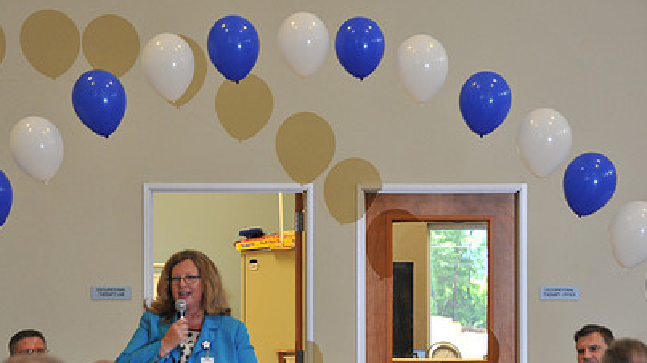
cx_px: 305
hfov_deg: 11.9
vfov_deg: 6.7
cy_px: 265
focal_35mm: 181
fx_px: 3103
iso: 1250
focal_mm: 120
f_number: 5.6
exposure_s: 1/100
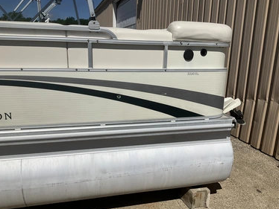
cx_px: 142
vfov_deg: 45.5
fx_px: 250
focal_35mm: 31
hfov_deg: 58.3
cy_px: 110
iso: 25
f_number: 1.8
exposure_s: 1/6536
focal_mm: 3
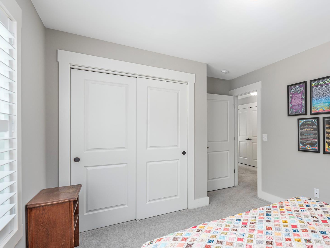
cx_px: 232
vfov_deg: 68.6
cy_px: 130
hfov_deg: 80.4
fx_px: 181
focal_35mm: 19
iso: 320
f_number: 8
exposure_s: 1/100
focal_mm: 14
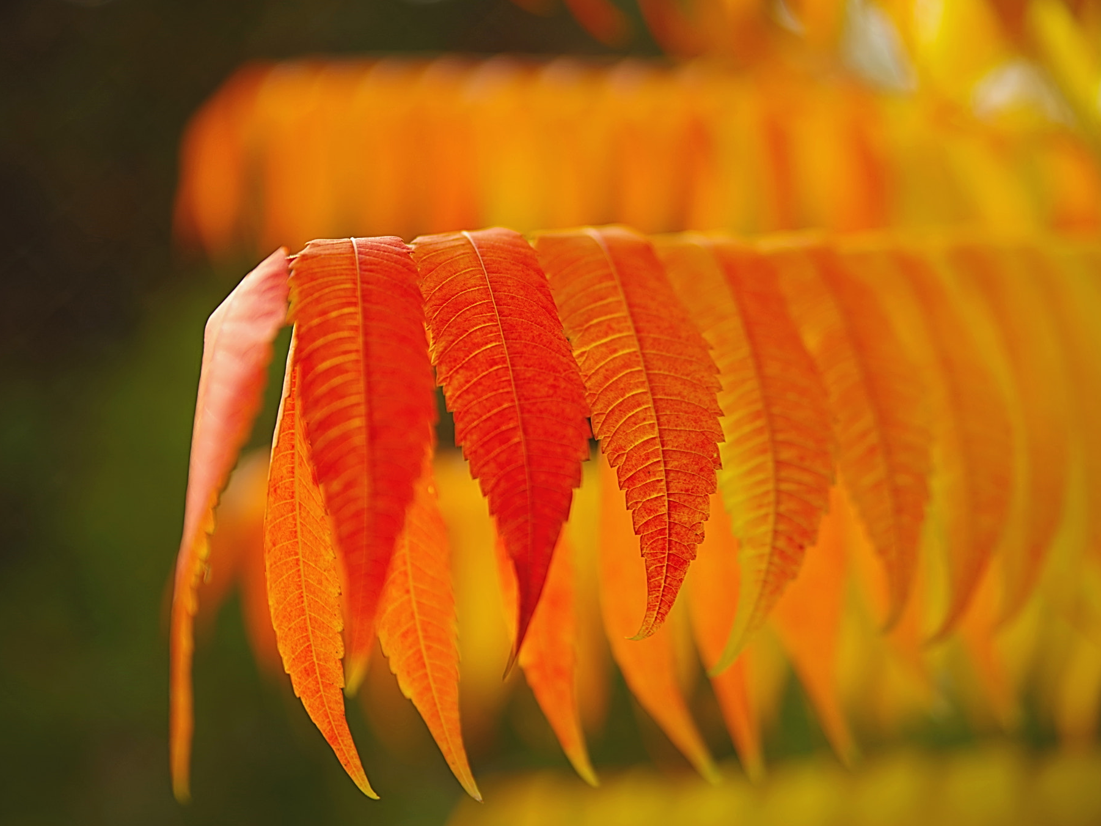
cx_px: 491
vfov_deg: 18.0
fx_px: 2608
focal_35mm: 82
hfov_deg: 23.8
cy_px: 417
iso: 100
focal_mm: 75
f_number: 2.8
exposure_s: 1/30
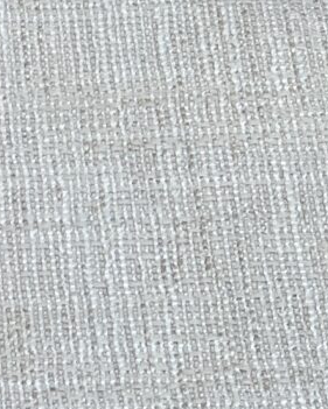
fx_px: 4488
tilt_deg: -25.2
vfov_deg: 5.1
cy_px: -618
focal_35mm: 370
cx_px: -198
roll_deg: +1.5
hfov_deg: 4.2
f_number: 2
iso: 20
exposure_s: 1/122
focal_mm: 6
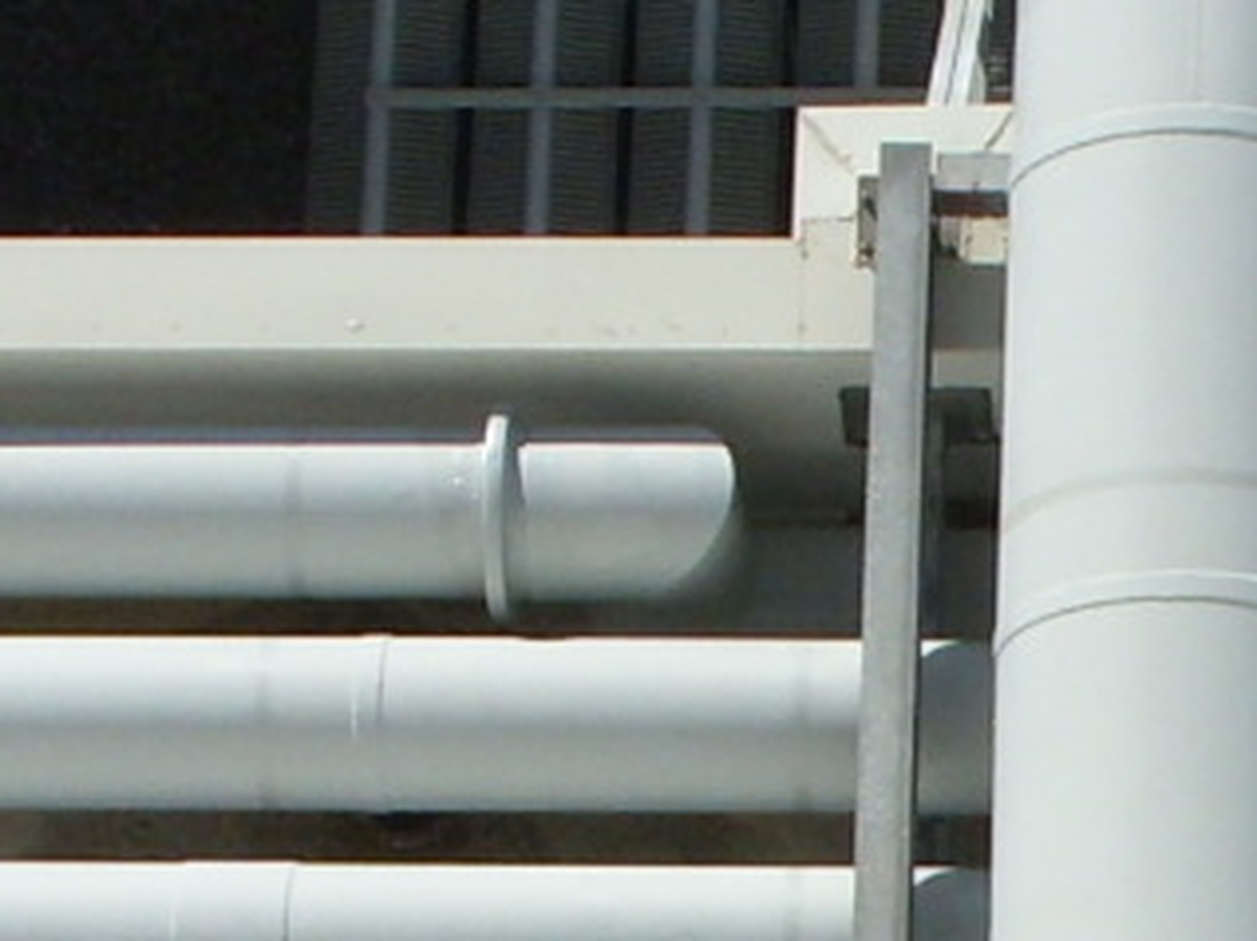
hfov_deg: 8.0
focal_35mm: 245
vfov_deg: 6.0
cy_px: 1510
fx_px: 8890
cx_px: 1640
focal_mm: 6.3
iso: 50
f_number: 4.9
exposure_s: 1/569
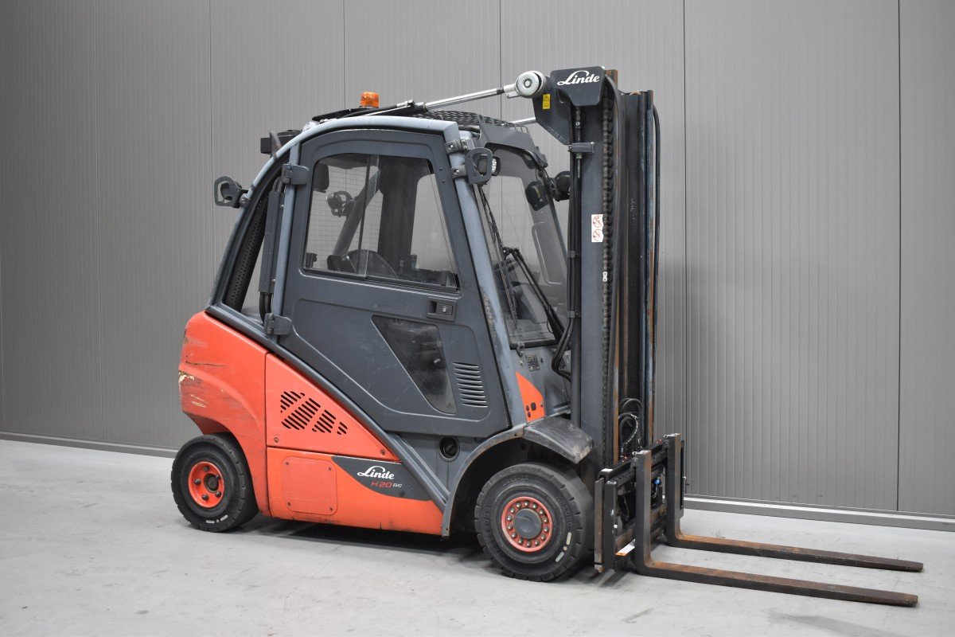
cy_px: 318
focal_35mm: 36
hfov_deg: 53.1
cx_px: 478
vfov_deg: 36.9
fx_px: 955
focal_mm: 24
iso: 1250
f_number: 4
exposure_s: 1/40
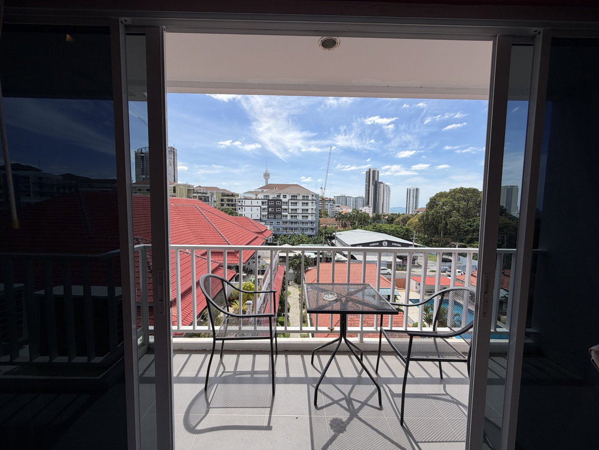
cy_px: 225
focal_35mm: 14
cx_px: 300
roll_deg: -0.5
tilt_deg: -4.5
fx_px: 242
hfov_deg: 102.1
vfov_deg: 85.7
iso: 20
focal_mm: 2.22
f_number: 2.2
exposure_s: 1/770
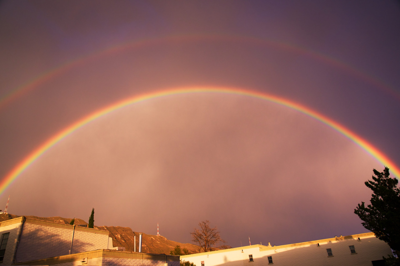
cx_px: 200
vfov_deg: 53.1
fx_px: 267
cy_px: 133
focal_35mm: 24
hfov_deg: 73.7
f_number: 4
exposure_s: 1/640
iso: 800
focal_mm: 24
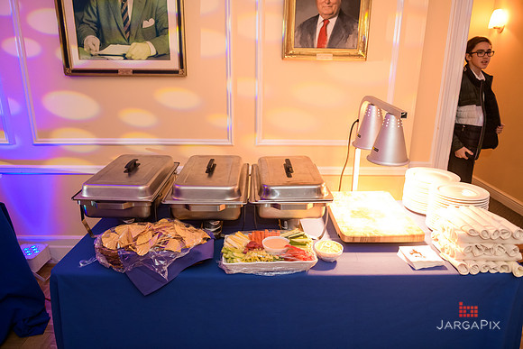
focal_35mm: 26
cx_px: 262
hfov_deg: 69.4
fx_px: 378
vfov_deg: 49.6
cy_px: 174
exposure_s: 1/125
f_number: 3.2
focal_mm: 26
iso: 1600
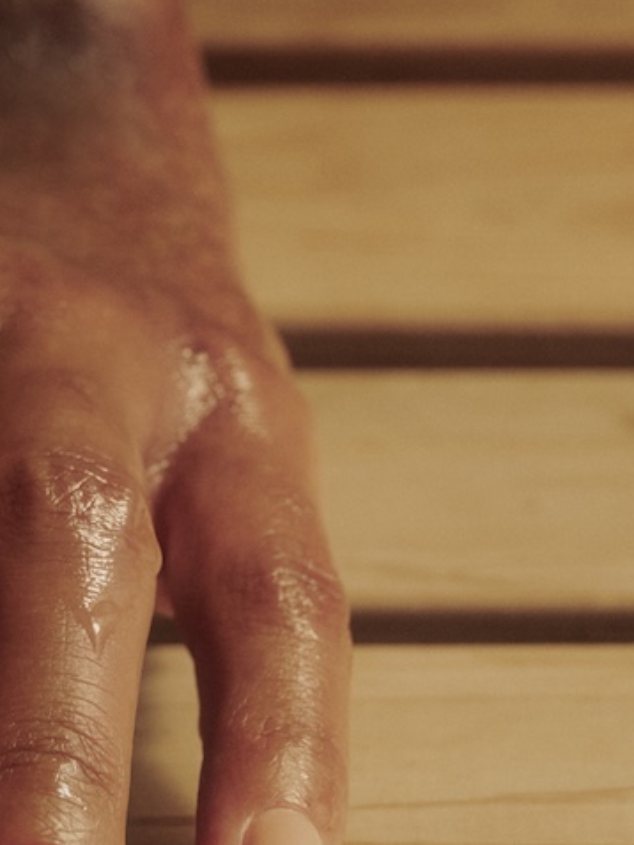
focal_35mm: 222
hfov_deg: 6.7
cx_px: -108
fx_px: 5419
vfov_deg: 8.8
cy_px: -43
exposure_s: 1/250
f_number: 9
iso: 800
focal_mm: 67.6
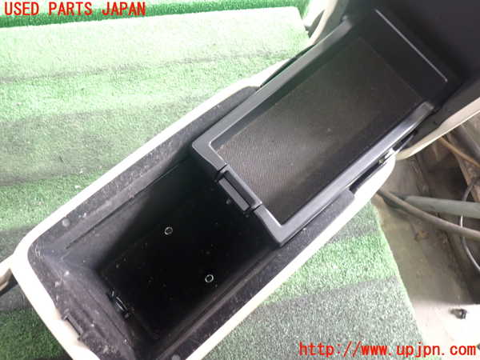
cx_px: 240
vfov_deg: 46.8
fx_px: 416
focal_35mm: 30
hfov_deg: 60.0
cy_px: 180
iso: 400
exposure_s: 1/30
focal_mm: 5.4
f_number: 2.3
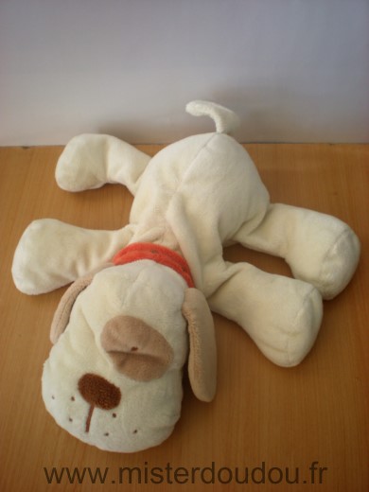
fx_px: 540
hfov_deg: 37.7
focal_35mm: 38
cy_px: 246
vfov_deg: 49.0
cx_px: 184
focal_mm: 6.3
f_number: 3.1
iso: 81
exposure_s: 1/60.4
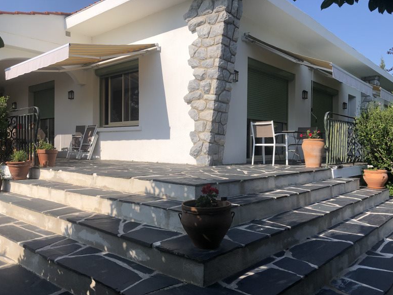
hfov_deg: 61.6
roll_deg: +0.0
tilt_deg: -0.4
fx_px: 329
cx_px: 202
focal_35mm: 29
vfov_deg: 48.2
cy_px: 151
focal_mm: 3.99
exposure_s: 1/2088
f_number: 1.8
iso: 20
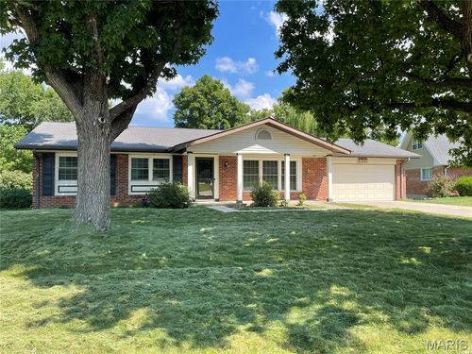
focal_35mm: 25
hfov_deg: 69.4
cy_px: 177
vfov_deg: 54.9
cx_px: 236
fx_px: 341
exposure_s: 1/1087
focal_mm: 5.1
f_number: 1.6
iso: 32
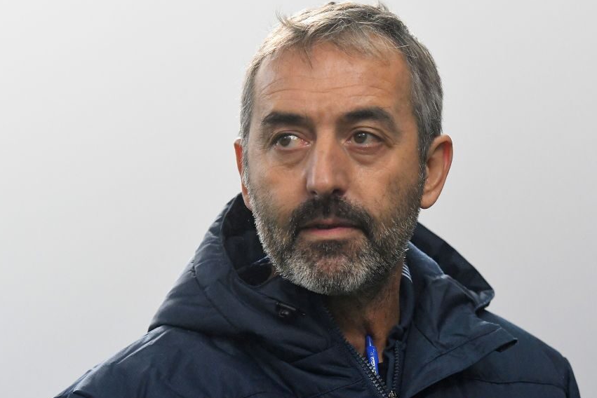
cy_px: 199
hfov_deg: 7.4
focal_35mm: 280
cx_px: 317
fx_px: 4638
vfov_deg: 4.9
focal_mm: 155
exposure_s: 1/1250
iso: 6400
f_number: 5
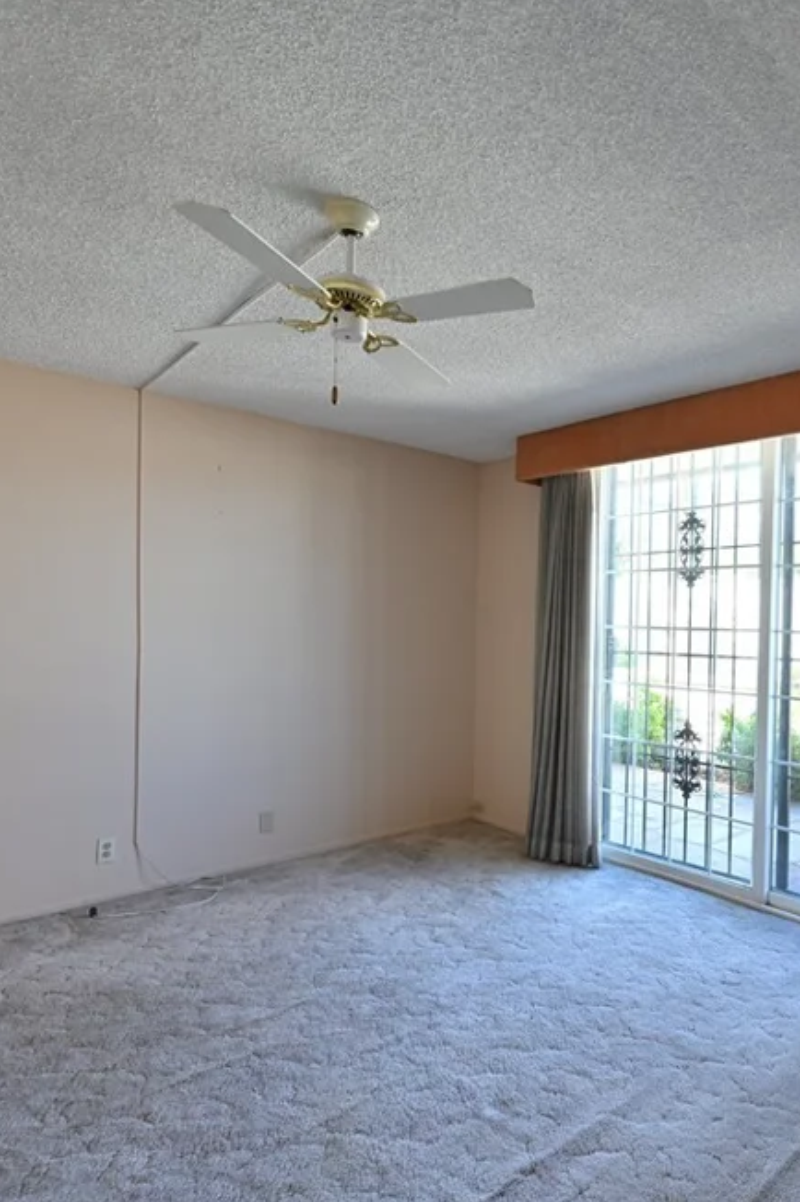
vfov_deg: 78.6
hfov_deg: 54.2
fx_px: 734
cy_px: 622
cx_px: 610
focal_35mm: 22
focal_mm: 14
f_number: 7.1
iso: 800
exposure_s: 1/60
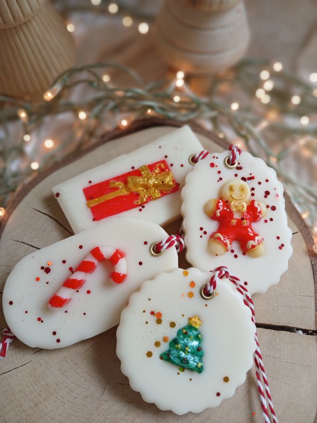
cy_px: 212
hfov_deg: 53.1
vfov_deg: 67.3
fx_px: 317
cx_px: 158
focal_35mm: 26
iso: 25
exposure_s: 1/50
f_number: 1.8
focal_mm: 3.98
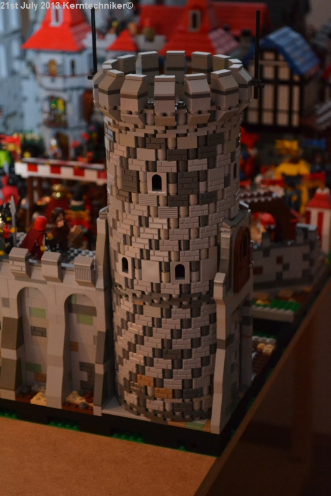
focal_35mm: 72
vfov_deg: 28.1
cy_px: 248
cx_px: 166
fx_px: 993
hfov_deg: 18.9
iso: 3200
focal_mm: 48
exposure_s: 1/60
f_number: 5.6
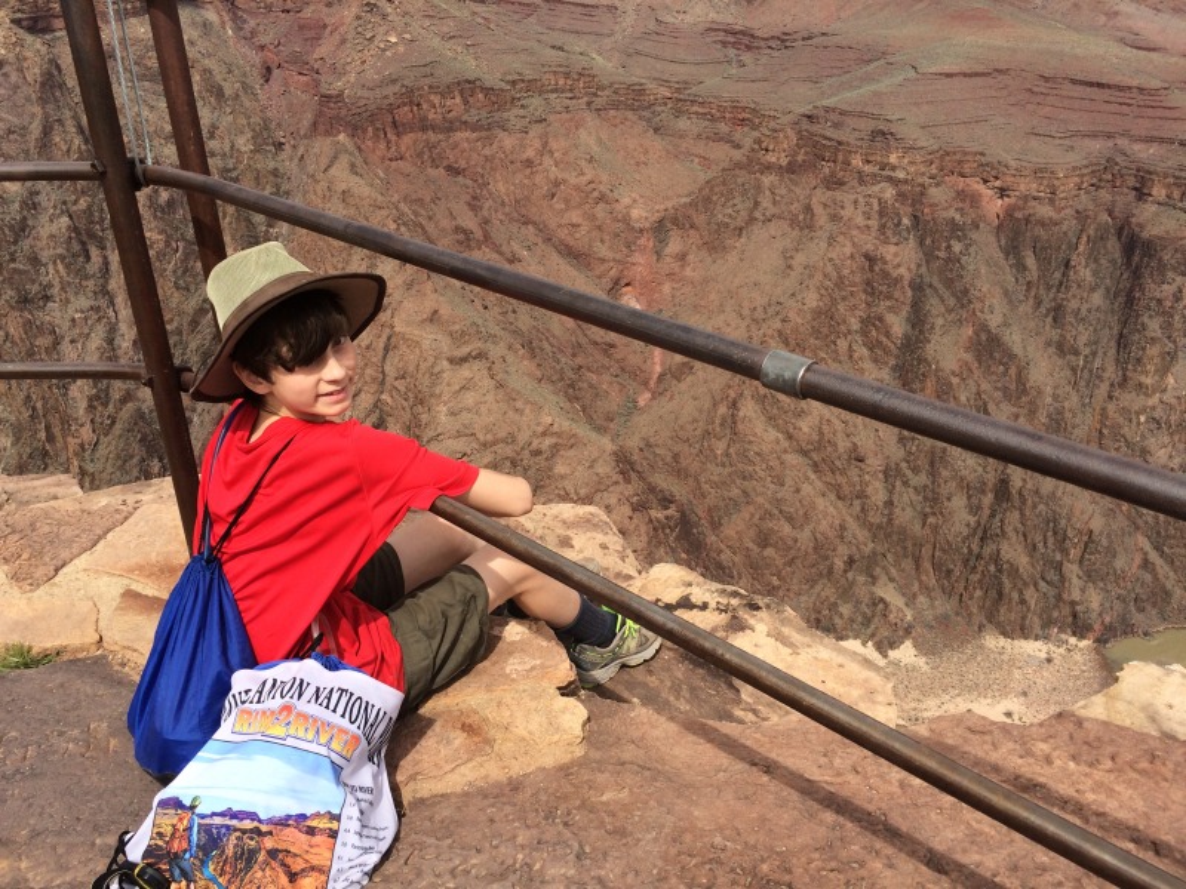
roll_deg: +0.1
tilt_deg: -27.9
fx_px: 994
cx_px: 593
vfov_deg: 48.2
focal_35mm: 29
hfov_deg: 61.7
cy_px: 444
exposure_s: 1/1953
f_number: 2.2
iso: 32
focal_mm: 4.15
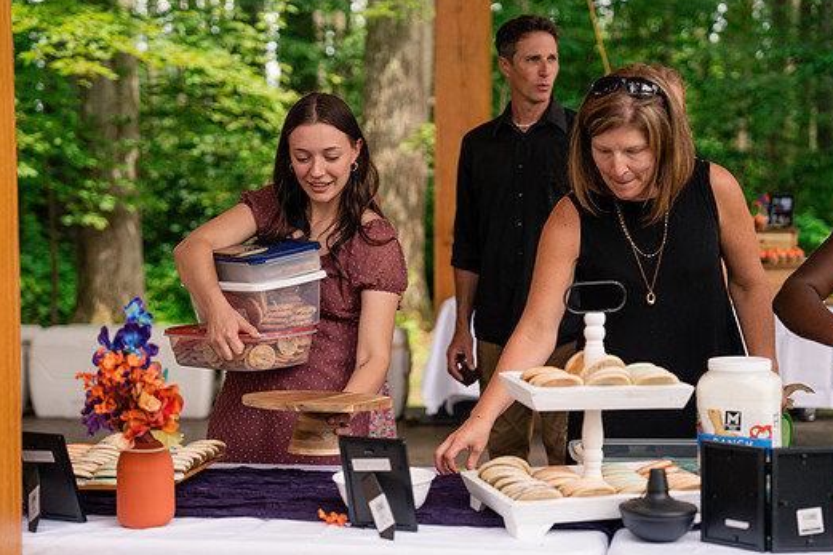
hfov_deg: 26.0
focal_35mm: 78
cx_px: 424
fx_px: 1804
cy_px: 295
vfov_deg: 17.5
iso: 400
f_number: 2.8
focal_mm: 70
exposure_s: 1/1600
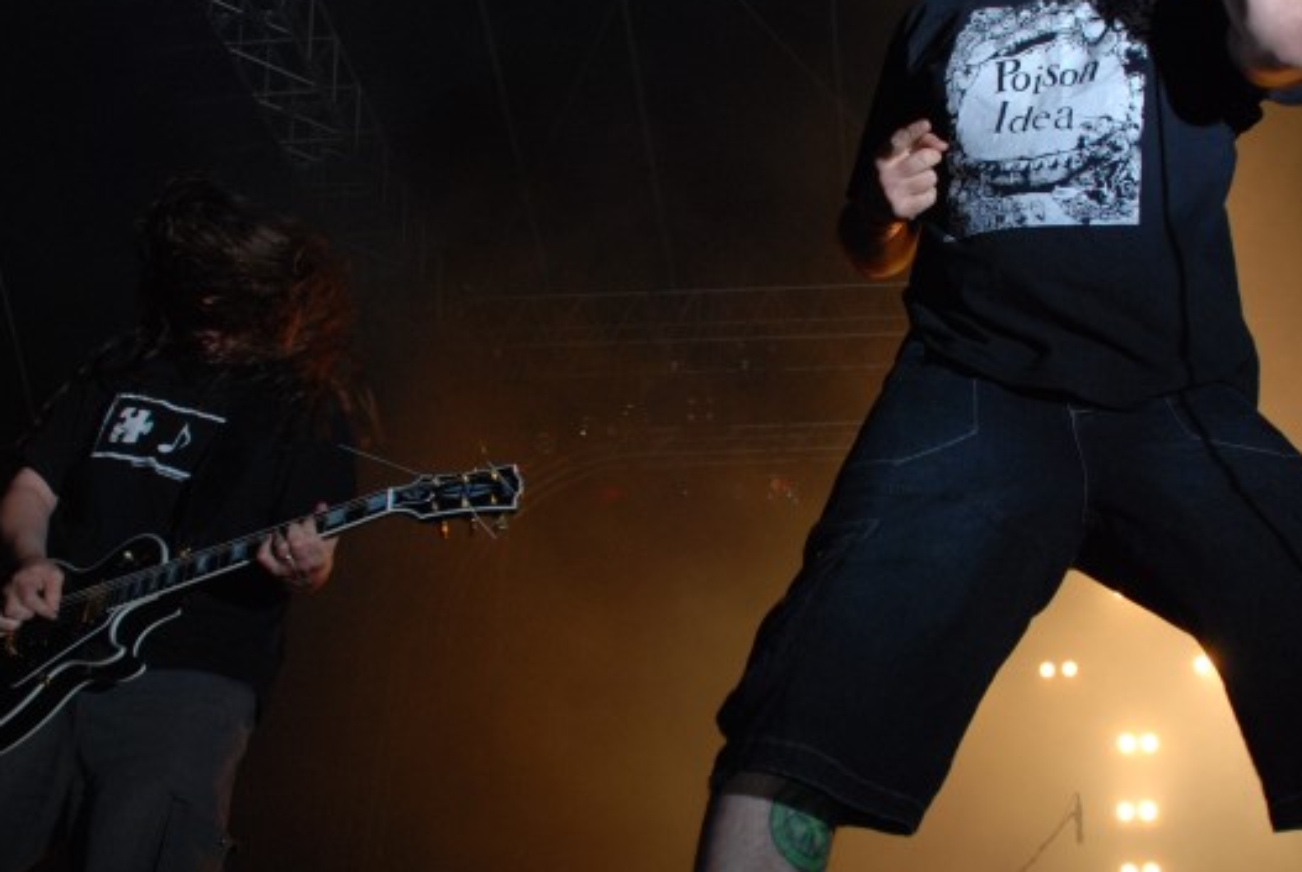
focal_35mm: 41
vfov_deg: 32.6
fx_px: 1485
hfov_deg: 46.7
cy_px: 351
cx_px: 845
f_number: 3.5
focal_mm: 18
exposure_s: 1/125
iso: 450
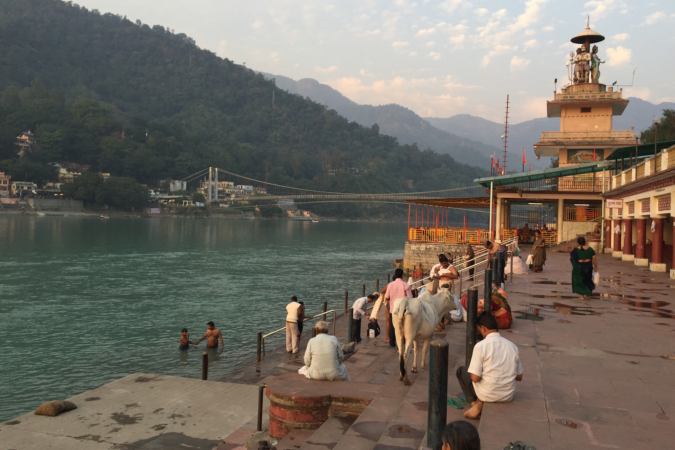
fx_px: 581
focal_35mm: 31
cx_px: 339
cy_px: 199
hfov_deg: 60.3
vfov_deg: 42.2
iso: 32
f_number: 2.2
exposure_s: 1/210
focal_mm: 4.15
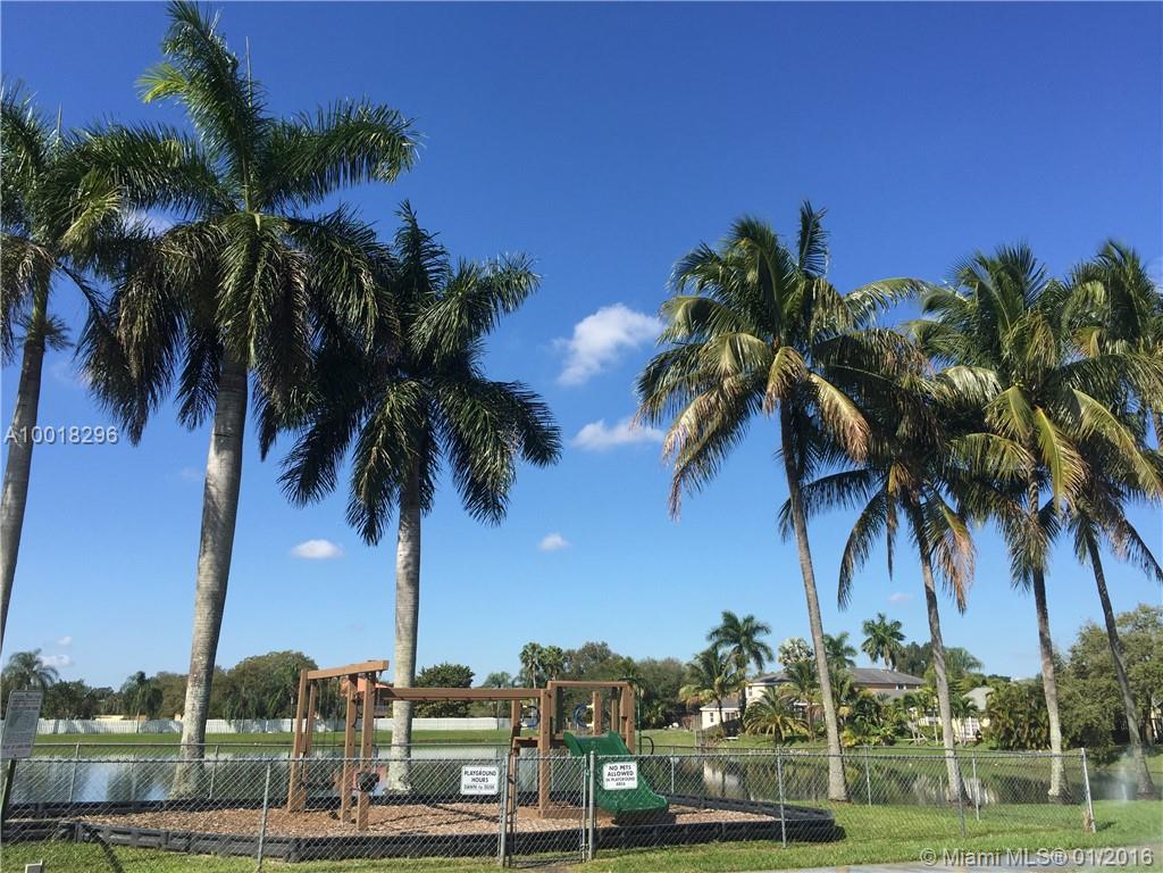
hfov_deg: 61.7
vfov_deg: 48.2
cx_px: 582
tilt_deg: +16.9
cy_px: 436
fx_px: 974
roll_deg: -1.1
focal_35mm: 29
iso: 32
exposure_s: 1/1883
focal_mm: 4.15
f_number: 2.2
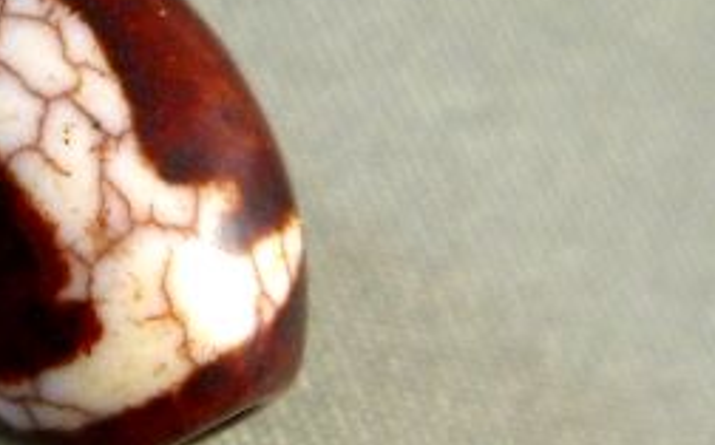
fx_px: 1869
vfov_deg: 13.6
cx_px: 51
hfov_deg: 21.1
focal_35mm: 96
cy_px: 139
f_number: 2.8
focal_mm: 7.9
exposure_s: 1/80
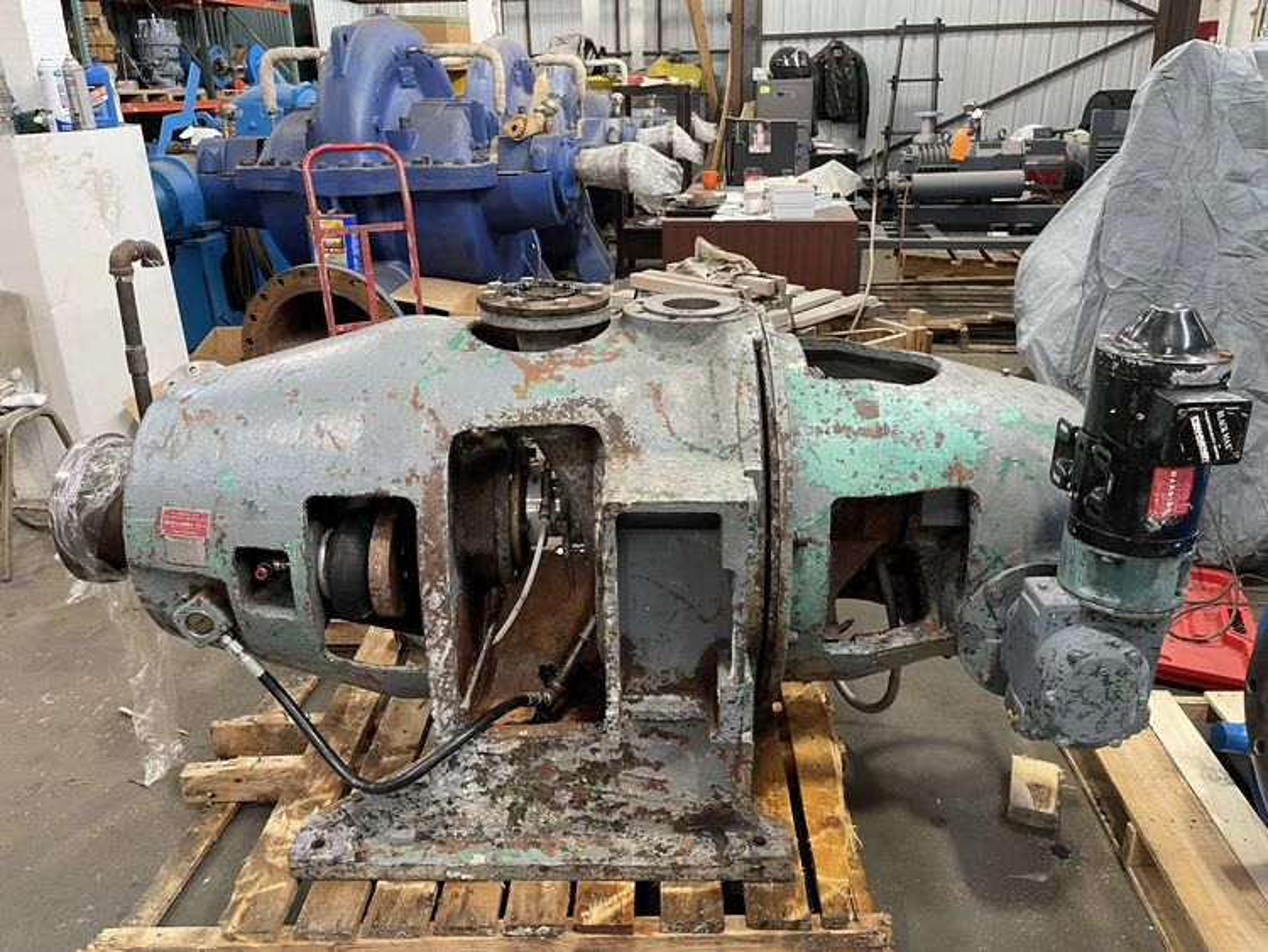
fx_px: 953
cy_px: 476
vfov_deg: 53.1
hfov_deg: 67.3
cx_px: 634
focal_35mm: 26
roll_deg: +1.8
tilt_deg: -22.1
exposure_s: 1/60
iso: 160
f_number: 1.6
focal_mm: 5.1
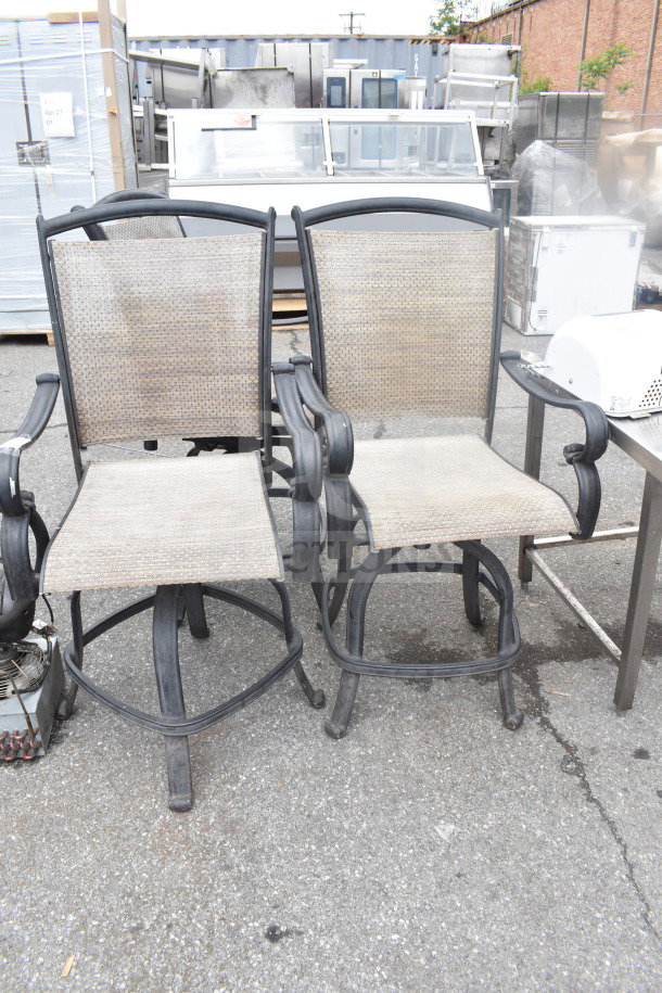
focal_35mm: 27
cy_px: 496
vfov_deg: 67.4
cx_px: 331
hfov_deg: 47.9
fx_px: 745
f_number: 7.1
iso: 200
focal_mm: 18
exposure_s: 1/200
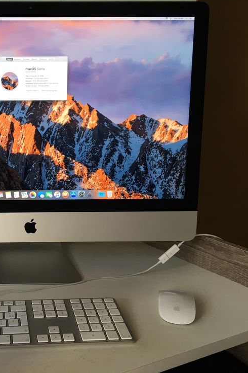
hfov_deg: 31.0
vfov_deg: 47.4
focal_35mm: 41
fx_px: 424
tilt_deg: -11.9
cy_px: 183
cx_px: 20
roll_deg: +0.3
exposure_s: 1/33
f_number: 2.2
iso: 25
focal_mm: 4.15
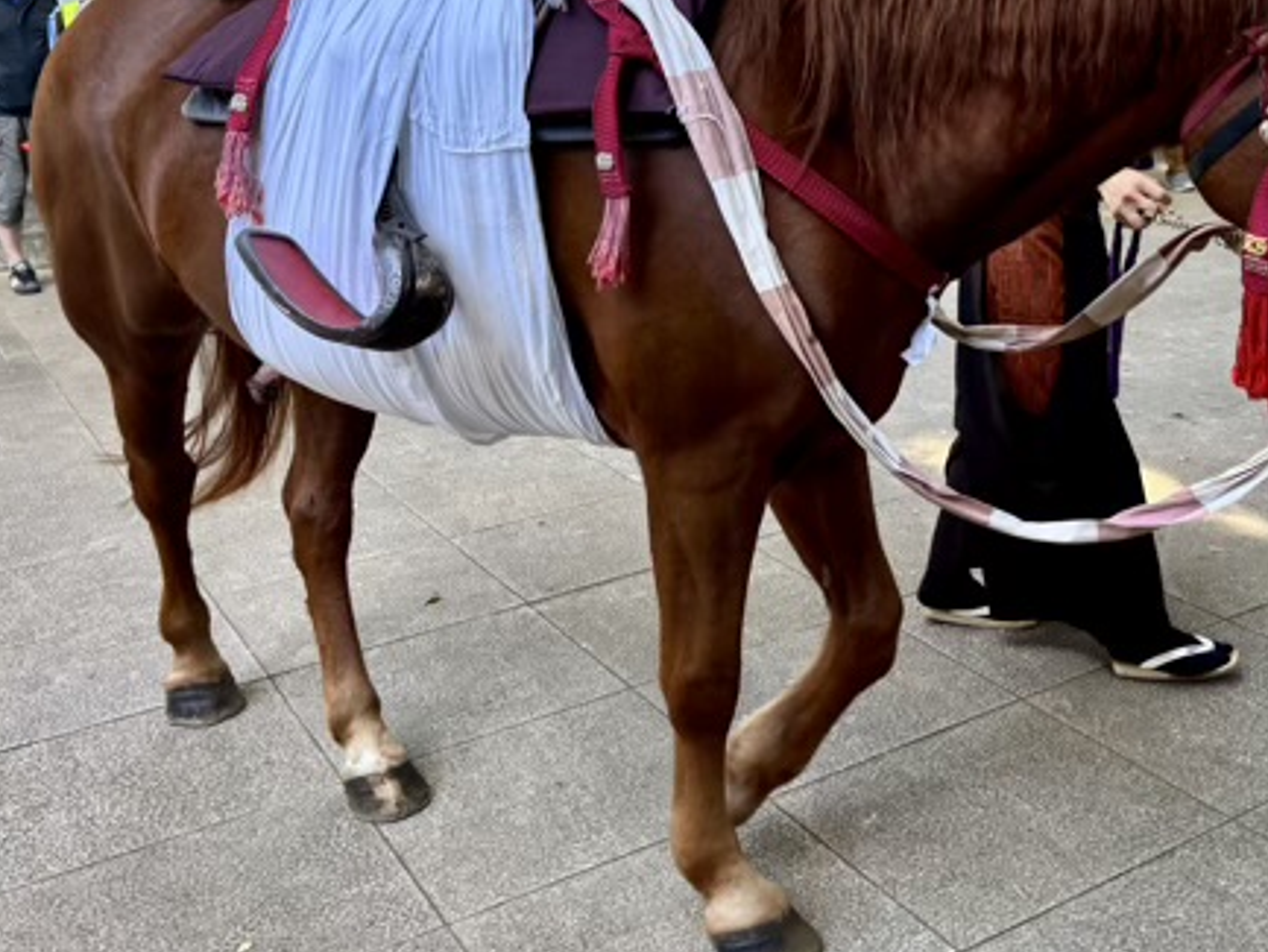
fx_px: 1539
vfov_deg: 34.1
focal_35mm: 42
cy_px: 335
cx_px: 917
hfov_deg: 43.6
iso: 40
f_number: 1.6
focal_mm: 5.96
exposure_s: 1/121
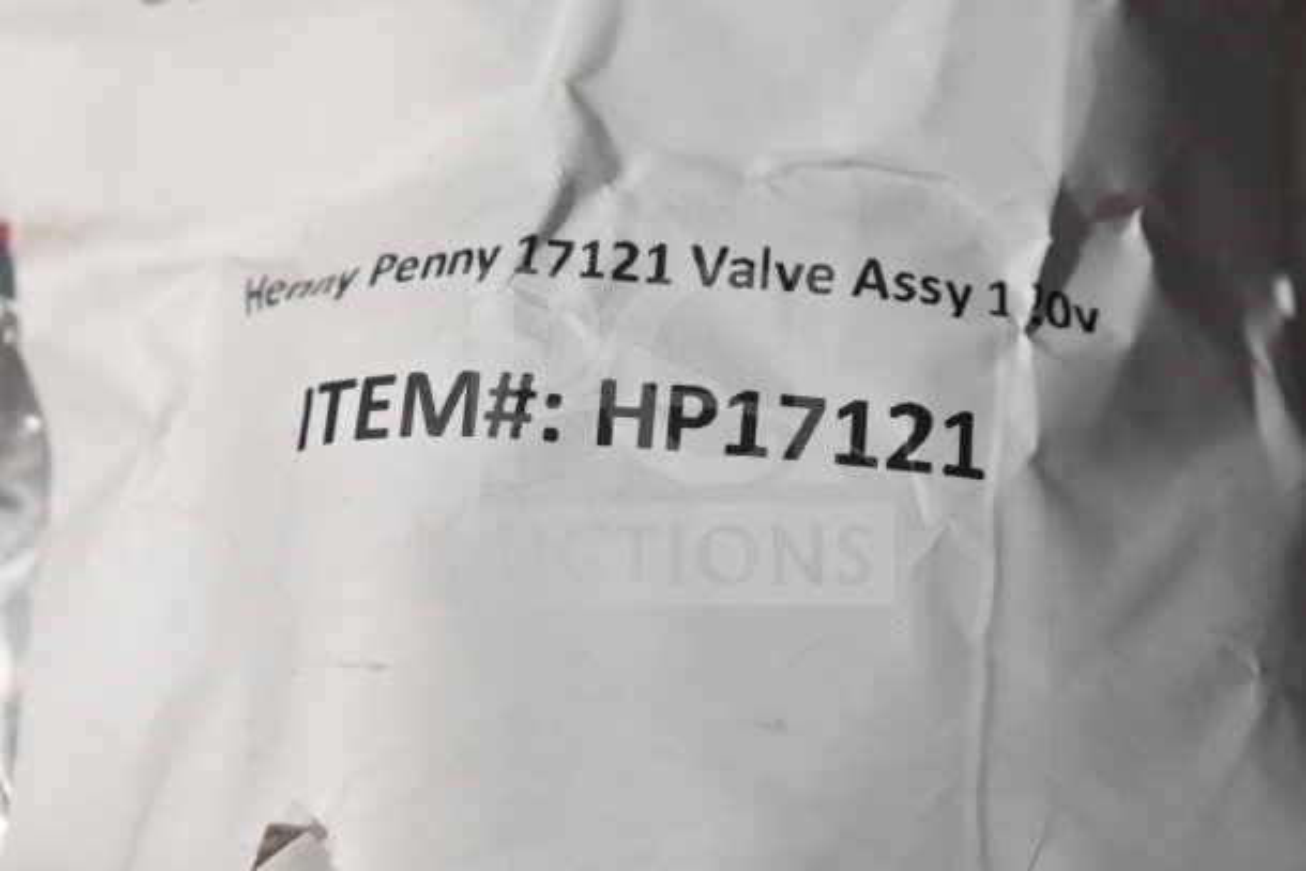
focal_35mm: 82
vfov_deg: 16.6
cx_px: 653
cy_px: 436
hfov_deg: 24.6
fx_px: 2993
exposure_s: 1/100
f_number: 5.6
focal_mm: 55
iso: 800
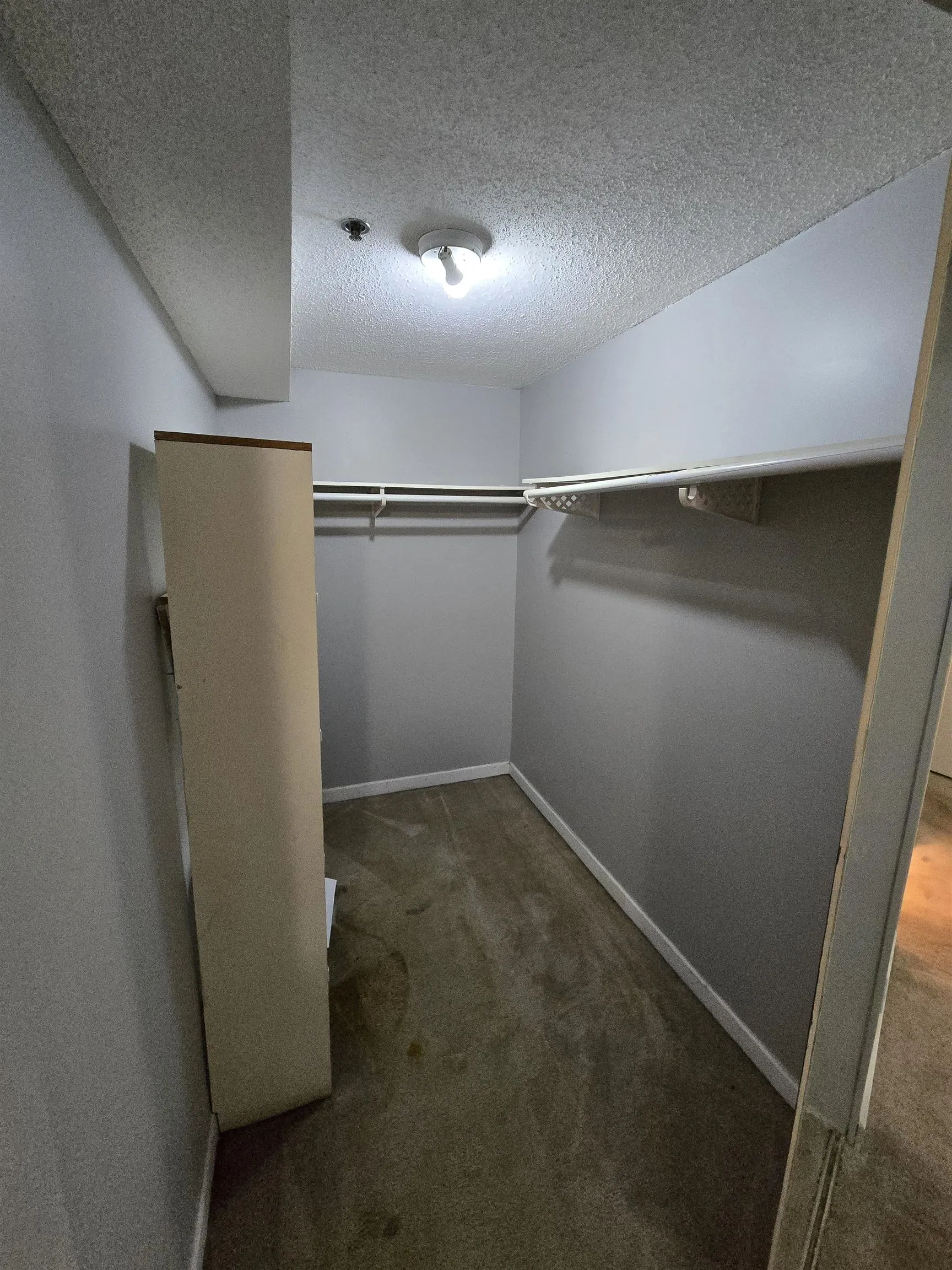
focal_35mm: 13
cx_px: 476
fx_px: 477
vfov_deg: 106.2
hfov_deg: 89.9
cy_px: 635
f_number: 2.2
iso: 1250
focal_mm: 2.2
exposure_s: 1/60
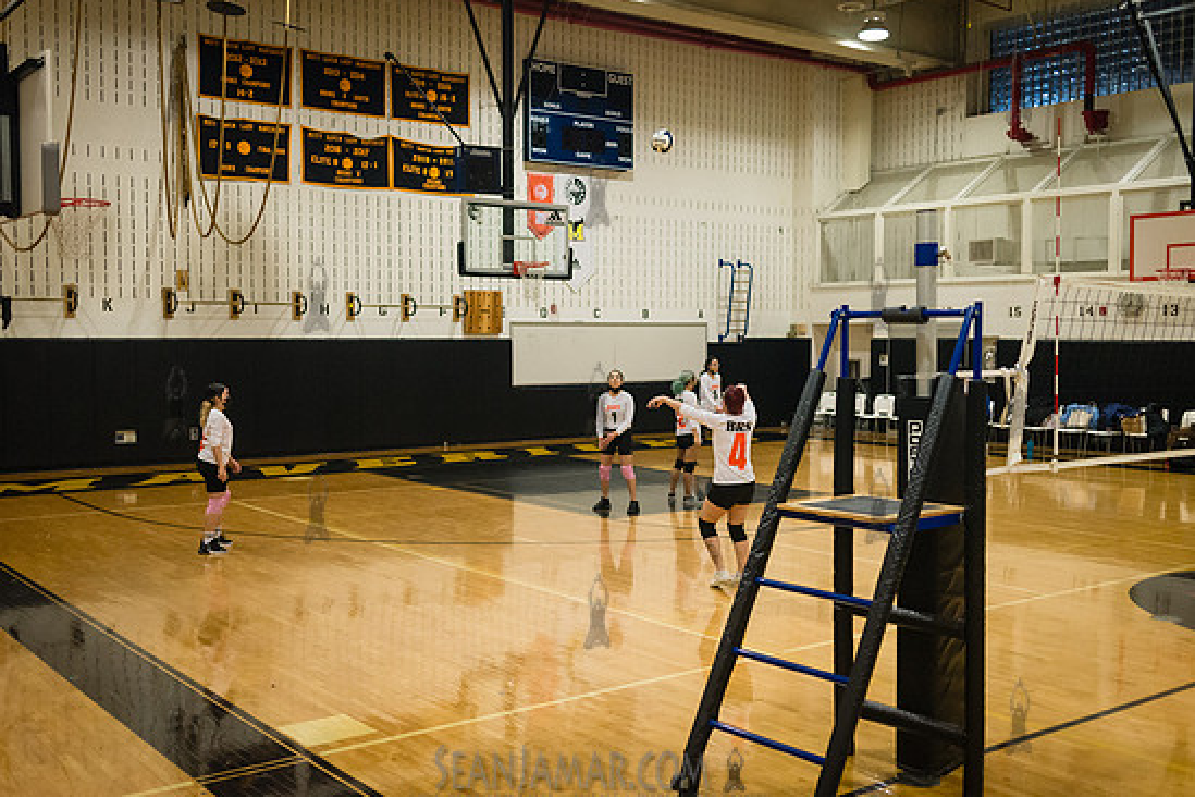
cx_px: 596
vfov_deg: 35.9
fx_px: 1228
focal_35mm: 37
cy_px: 400
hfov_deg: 51.9
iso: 4000
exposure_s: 1/250
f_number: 2.8
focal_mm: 35
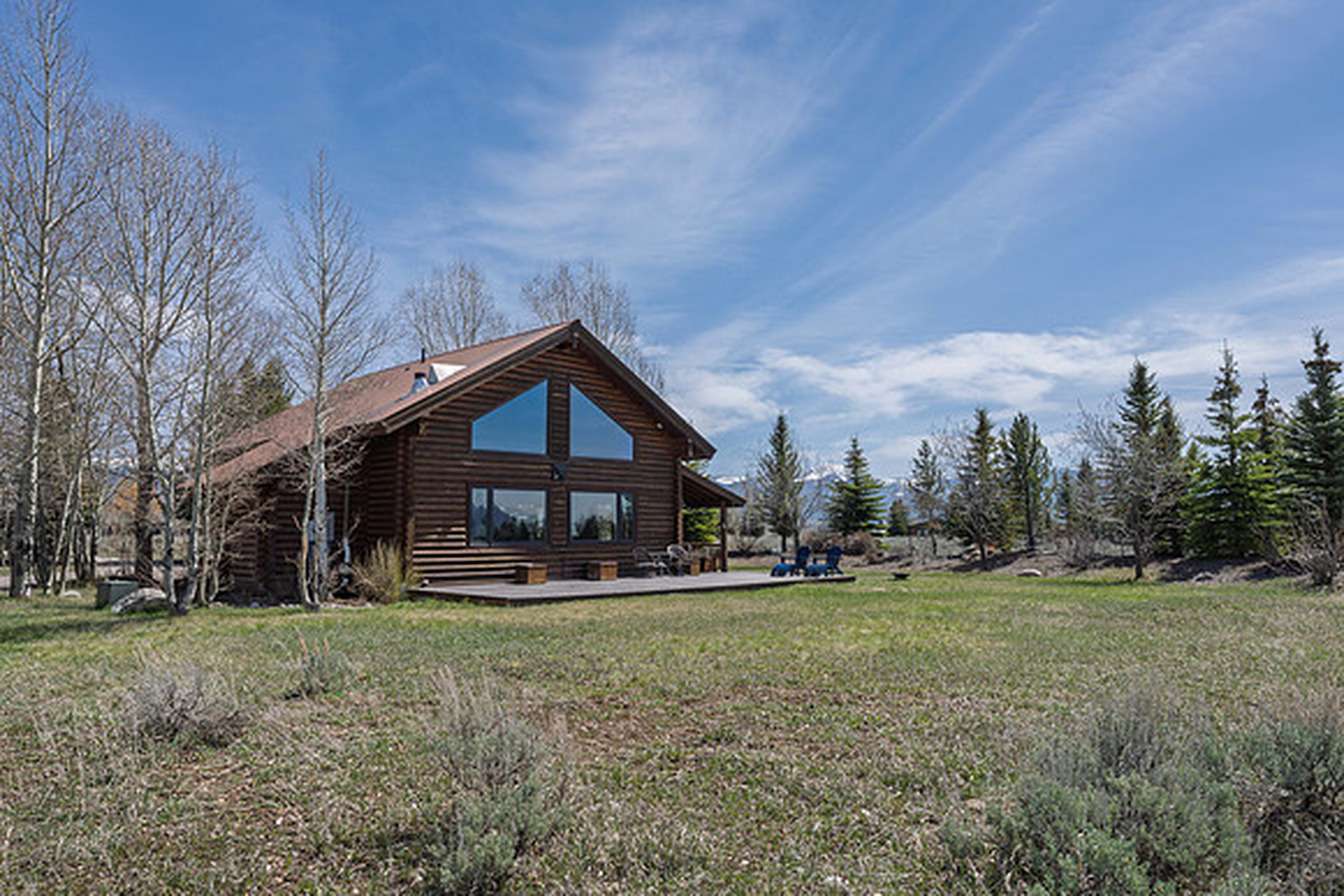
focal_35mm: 24
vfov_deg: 53.2
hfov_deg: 73.7
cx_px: 672
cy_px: 448
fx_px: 896
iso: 200
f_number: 16
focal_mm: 24
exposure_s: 1/160
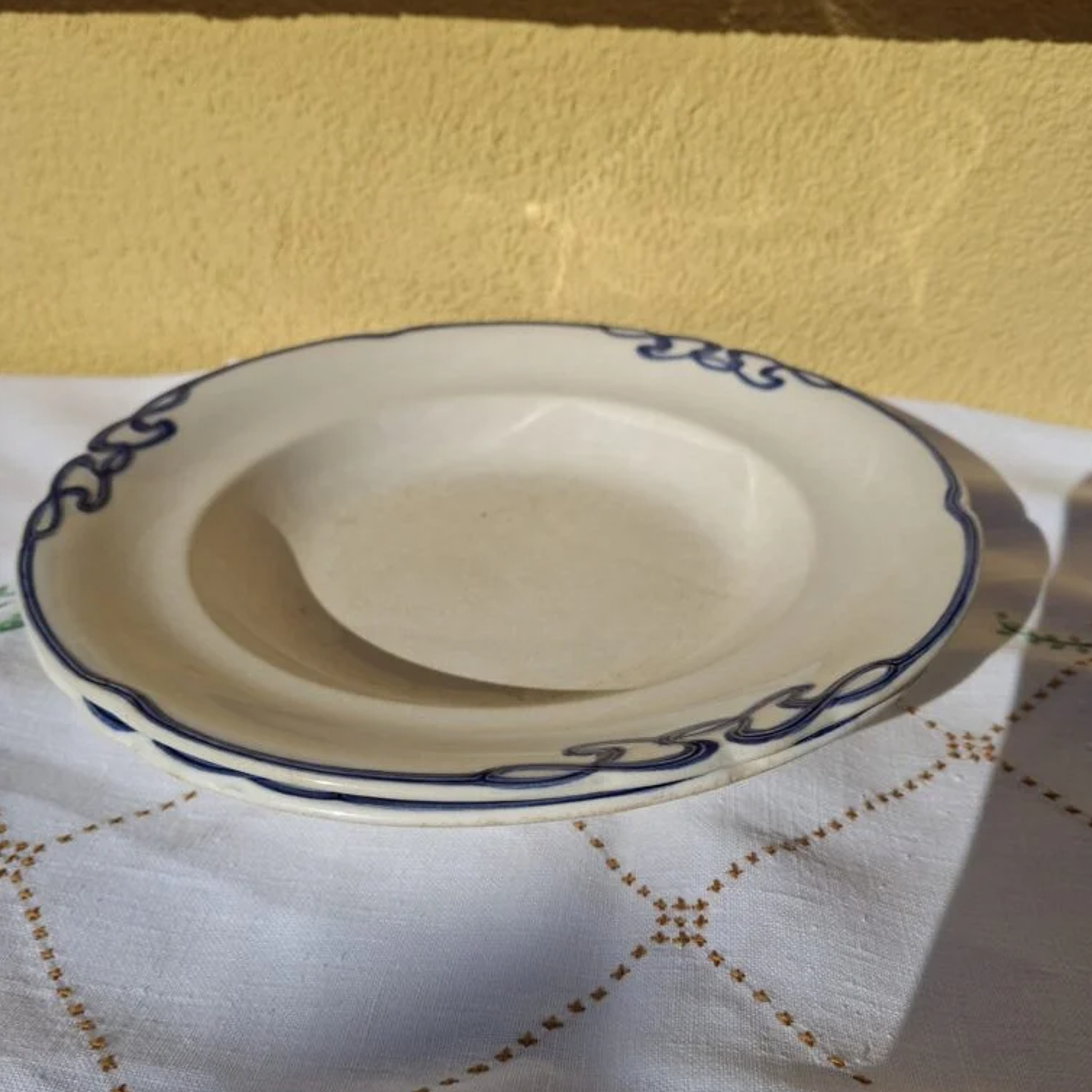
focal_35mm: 30
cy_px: 568
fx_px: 1071
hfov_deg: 54.0
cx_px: 552
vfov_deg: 54.0
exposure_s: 1/2915
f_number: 1.8
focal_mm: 4.69
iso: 25
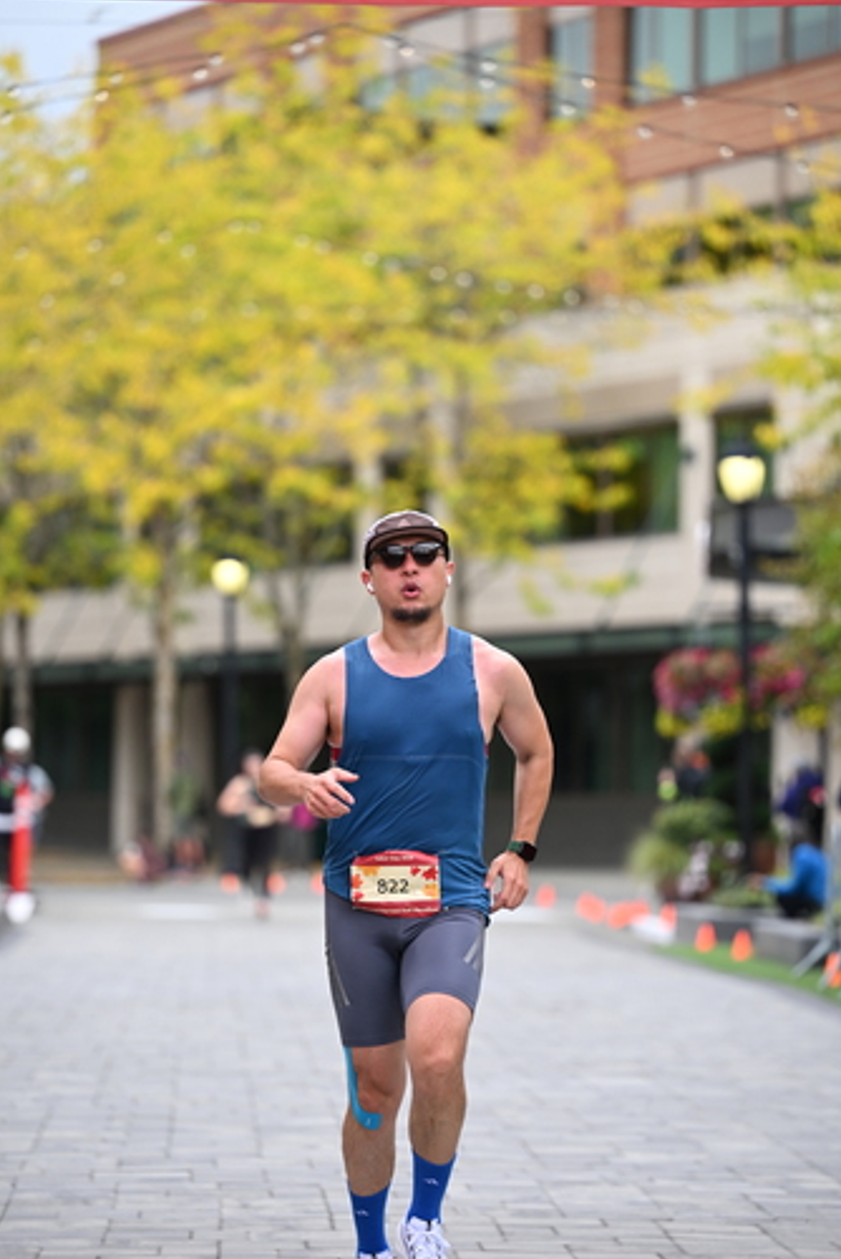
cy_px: 680
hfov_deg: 8.9
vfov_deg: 13.3
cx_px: 447
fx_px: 5389
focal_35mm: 154
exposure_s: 1/2000
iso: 640
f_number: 2.8
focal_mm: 140
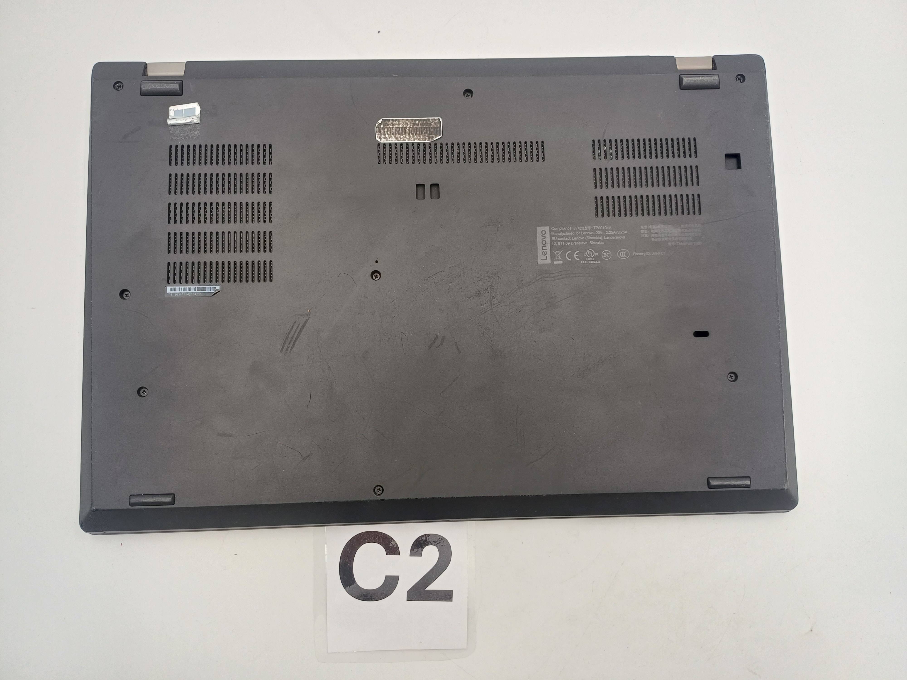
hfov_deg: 69.4
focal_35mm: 25
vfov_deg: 54.9
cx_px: 454
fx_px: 655
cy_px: 340
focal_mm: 4.65
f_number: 1.8
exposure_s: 1/100
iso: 80
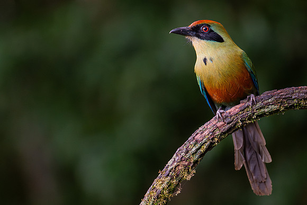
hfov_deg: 3.6
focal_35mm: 566
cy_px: 112
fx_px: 4826
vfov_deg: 2.4
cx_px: 144
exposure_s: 1/500
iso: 6400
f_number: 4.5
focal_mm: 400
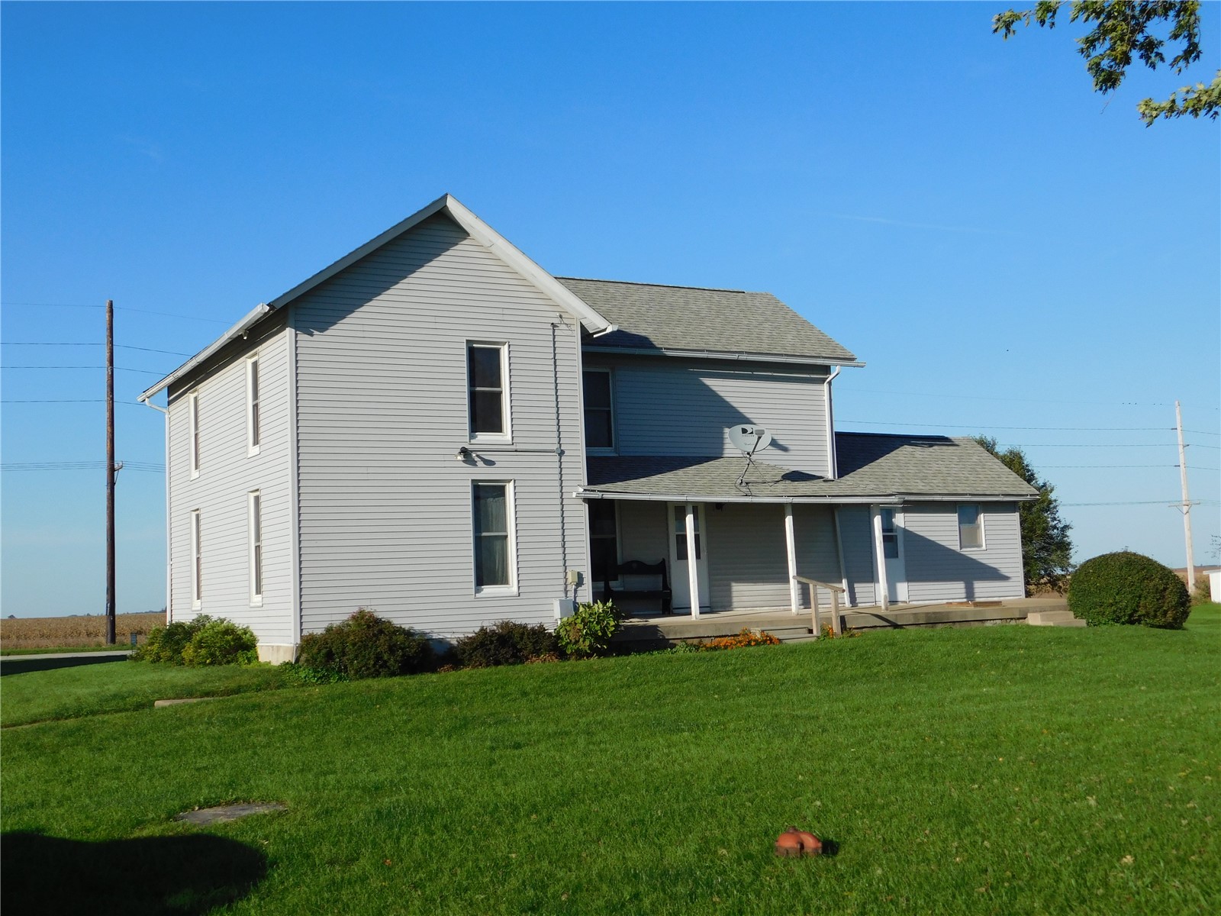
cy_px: 458
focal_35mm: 40
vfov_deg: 36.0
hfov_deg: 46.8
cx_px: 610
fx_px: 1411
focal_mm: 7.1
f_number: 7.2
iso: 125
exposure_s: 1/400
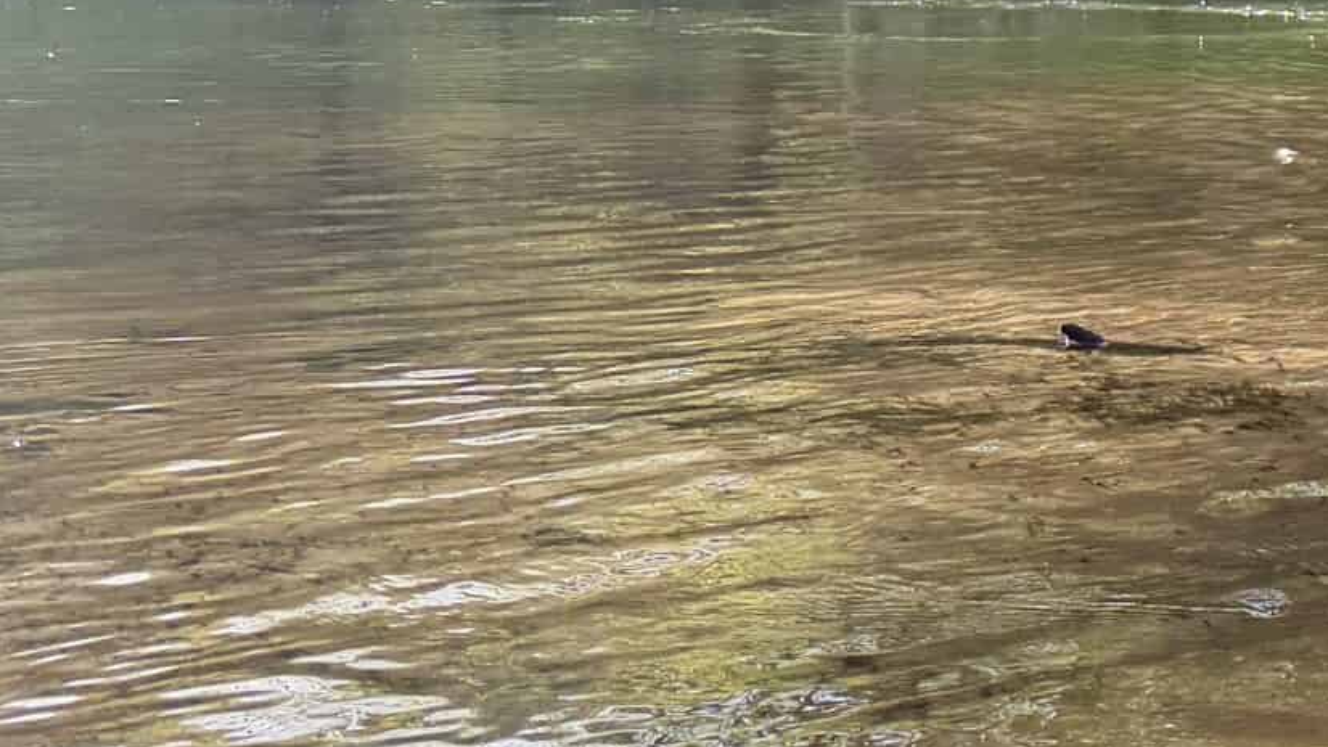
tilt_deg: -1.4
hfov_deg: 24.9
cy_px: 10
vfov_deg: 14.7
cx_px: 1336
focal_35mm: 81
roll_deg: +0.1
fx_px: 2853
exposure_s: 1/1156
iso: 100
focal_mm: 6.76
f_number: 1.78
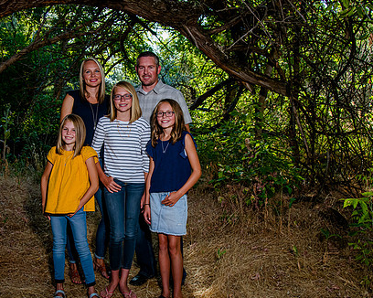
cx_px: 146
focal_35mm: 45
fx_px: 497
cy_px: 163
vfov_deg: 33.4
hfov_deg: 41.0
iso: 500
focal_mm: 31
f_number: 7.1
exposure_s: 1/250
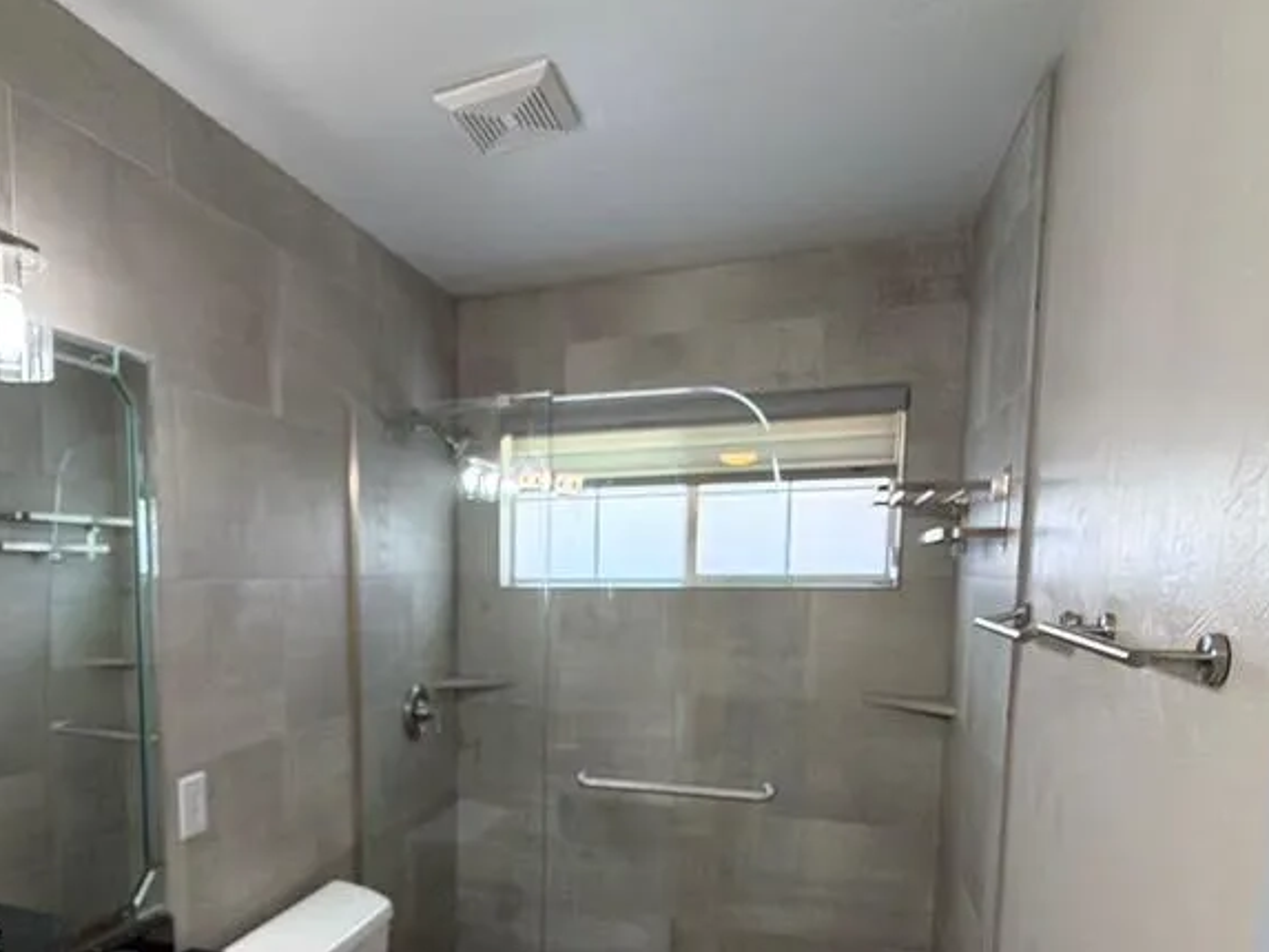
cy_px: 671
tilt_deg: -8.2
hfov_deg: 67.3
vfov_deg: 53.3
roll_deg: +1.4
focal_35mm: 25
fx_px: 917
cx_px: 412
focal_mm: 2.22
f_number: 2.2
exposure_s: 1/60
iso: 200
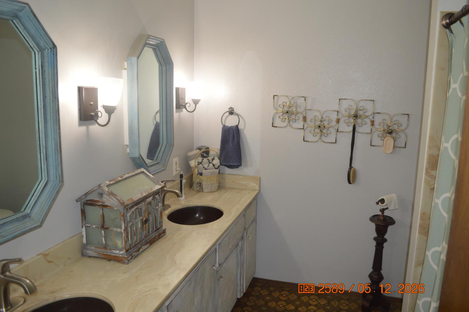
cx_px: 234
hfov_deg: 67.4
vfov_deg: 47.8
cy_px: 156
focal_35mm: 27
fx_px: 351
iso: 400
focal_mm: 18
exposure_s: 1/60
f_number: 3.5
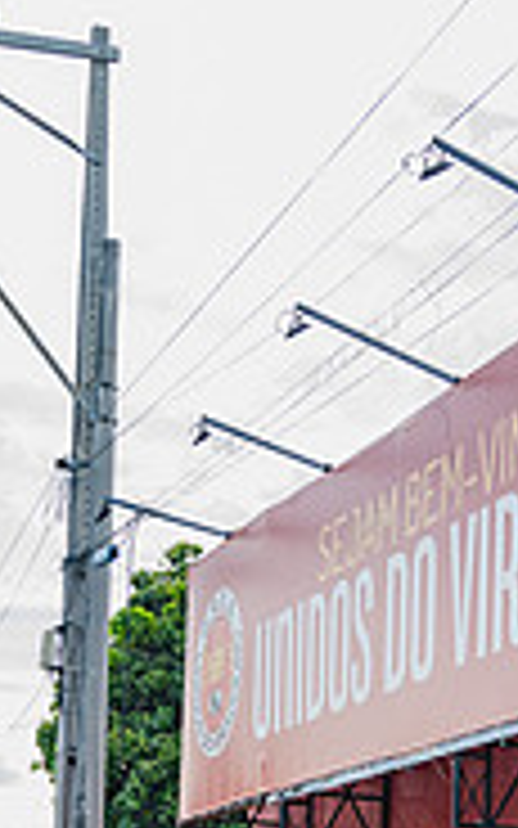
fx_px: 1920
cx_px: 432
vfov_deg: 23.4
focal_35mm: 85
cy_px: 821
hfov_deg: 15.2
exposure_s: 1/800
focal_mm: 26.5
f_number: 4
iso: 200
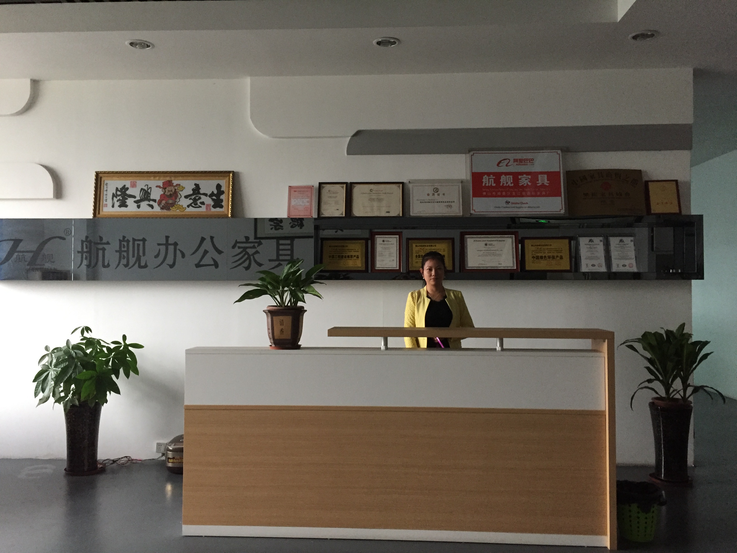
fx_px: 617
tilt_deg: +1.9
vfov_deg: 48.2
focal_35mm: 29
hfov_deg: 61.7
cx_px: 368
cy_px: 276
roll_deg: -1.0
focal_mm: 4.15
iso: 320
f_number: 2.2
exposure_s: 1/33
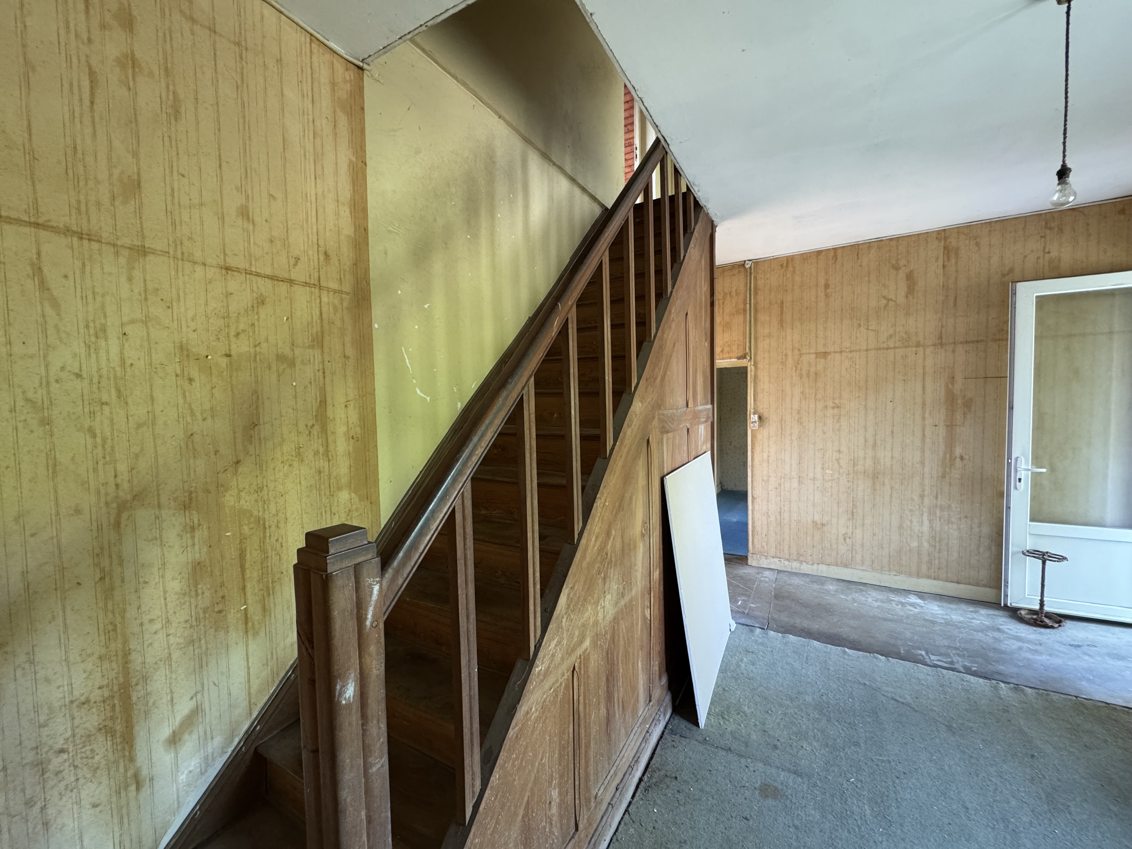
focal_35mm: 14
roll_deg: +1.2
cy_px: 424
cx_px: 566
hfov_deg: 102.1
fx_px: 458
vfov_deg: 85.7
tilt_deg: -2.8
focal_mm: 2.22
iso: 400
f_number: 2.2
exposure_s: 1/60
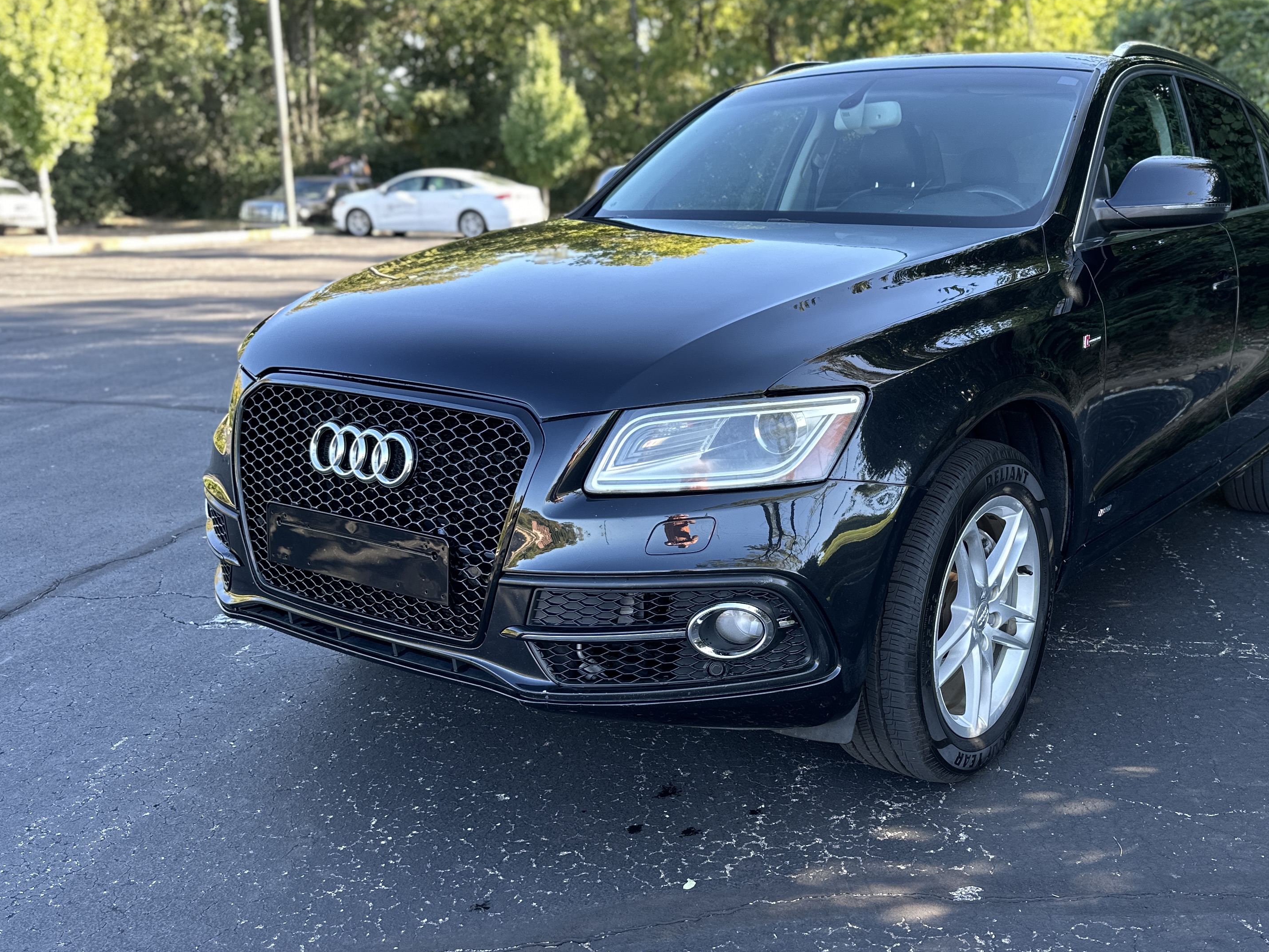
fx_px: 1247
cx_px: 783
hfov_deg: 53.4
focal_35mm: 34
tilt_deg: -17.4
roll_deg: -1.5
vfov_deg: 41.7
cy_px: 540
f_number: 1.78
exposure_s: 1/128
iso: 64
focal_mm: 6.86
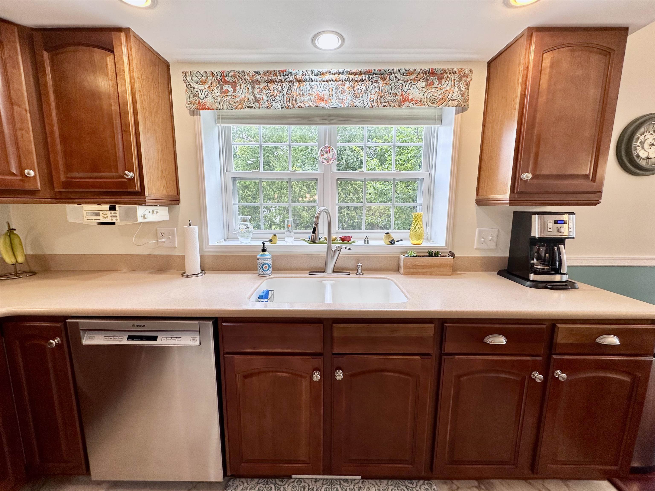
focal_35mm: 14
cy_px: 246
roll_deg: +0.0
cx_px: 328
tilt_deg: -8.6
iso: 64
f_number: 2.2
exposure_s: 1/120
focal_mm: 2.22
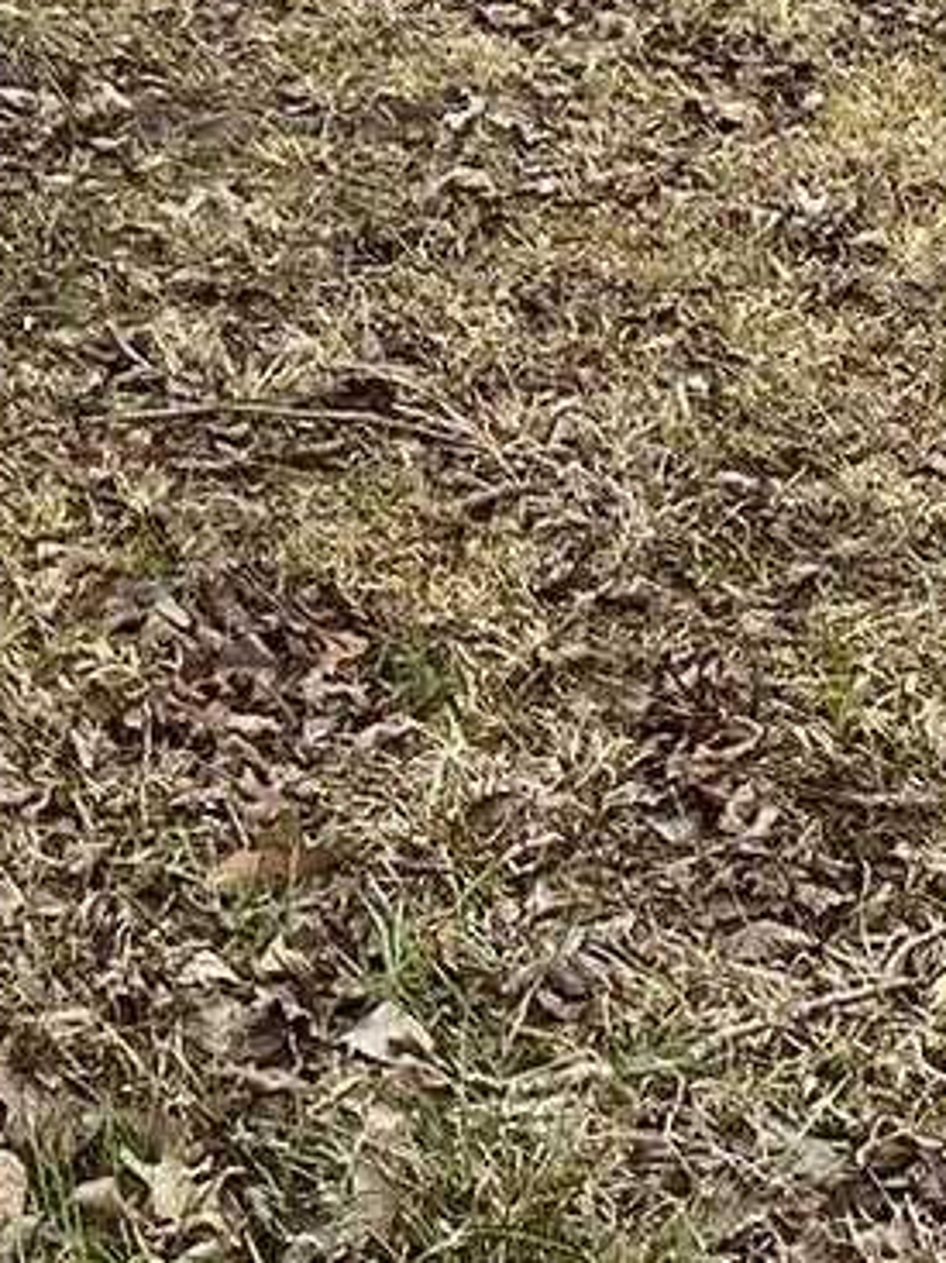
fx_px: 5287
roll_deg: +1.5
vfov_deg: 13.0
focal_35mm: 145
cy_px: -544
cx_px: -1262
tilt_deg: -9.4
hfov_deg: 9.2
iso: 32
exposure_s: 1/644
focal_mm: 4.25
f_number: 1.8
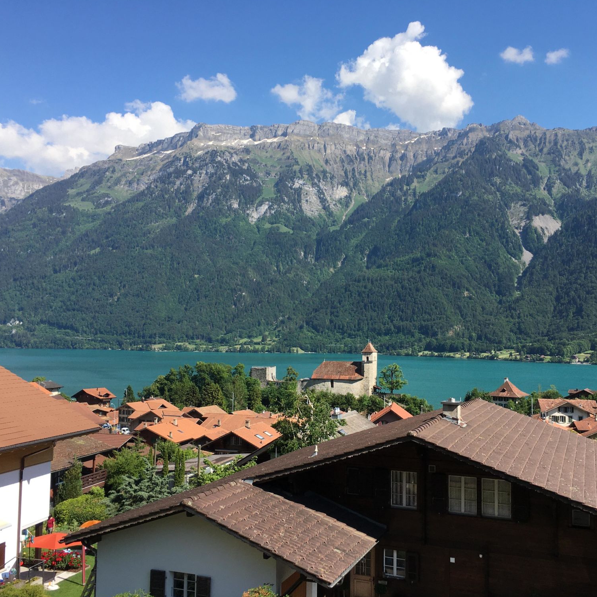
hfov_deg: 47.2
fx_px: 683
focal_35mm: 35
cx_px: 328
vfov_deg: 47.2
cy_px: 300
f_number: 2.2
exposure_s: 1/1282
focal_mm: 4.15
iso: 25
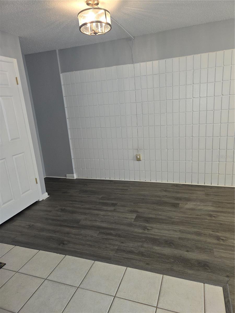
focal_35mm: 23
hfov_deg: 58.9
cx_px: 118
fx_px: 208
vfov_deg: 73.9
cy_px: 156
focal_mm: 5.4
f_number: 1.8
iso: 125
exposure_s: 1/24
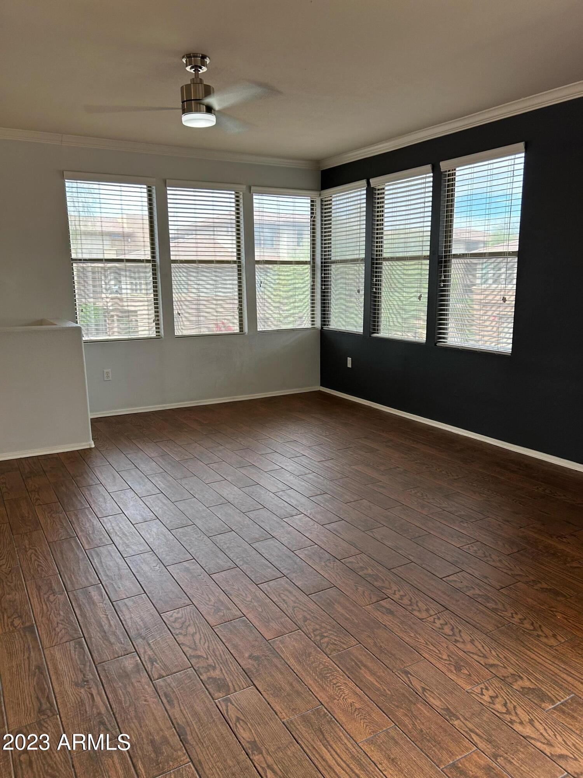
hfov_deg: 53.1
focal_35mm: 26
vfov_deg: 67.3
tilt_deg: -9.2
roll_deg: +0.2
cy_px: 389
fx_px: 584
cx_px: 292
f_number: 1.5
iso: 80
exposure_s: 1/60
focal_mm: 5.7
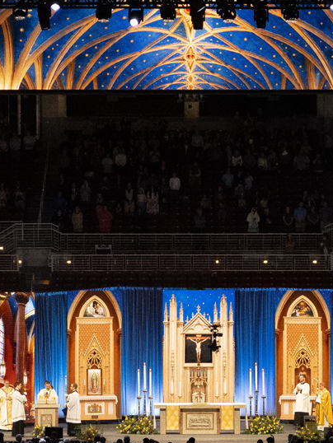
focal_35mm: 300
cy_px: 373
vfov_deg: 6.6
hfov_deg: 5.0
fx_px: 3845
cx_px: 204
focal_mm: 70
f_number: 5.6
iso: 5000
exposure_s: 1/250
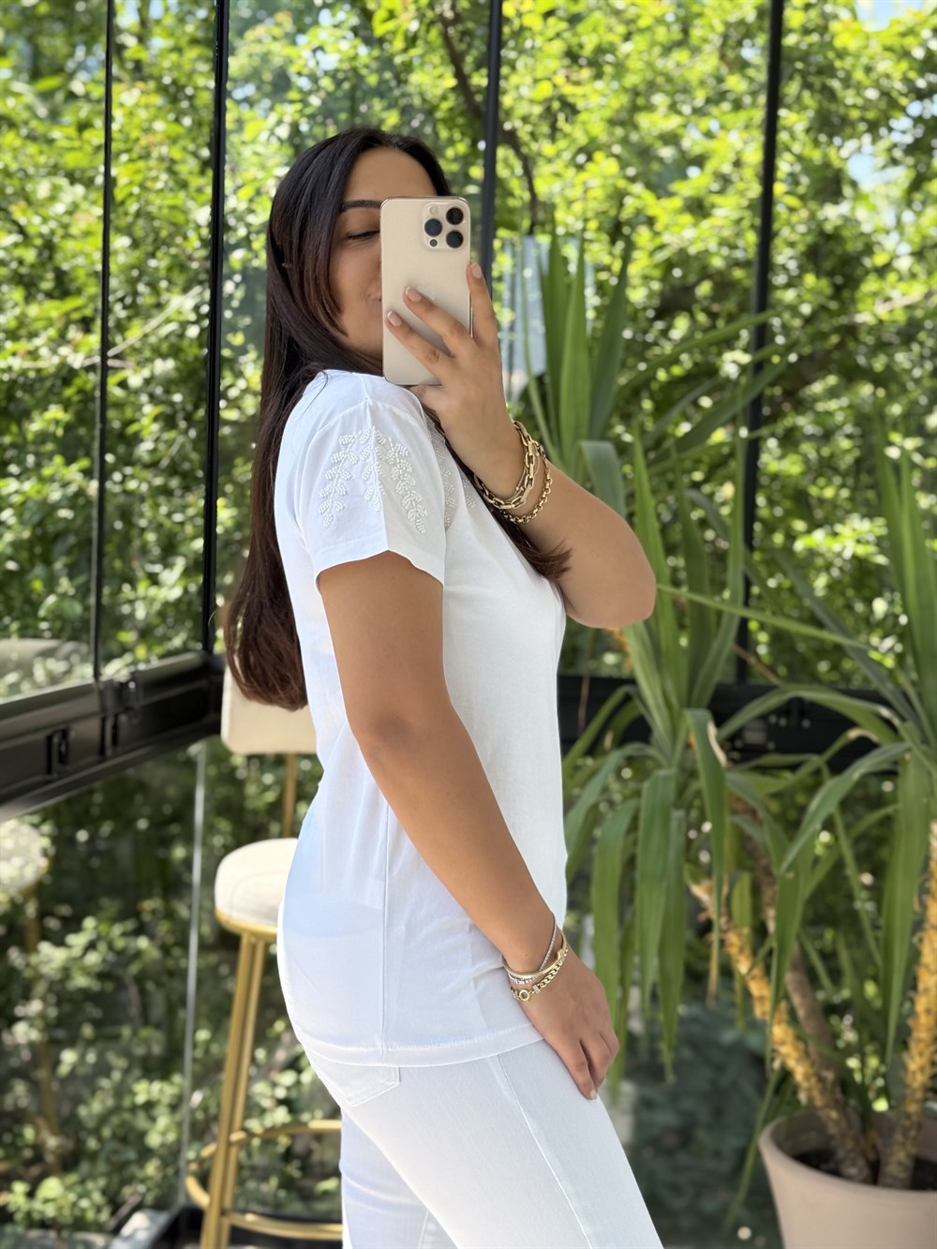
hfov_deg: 30.3
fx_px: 1732
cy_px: 624
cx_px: 468
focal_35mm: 48
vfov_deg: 39.7
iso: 80
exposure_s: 1/427
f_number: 1.78
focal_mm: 6.76
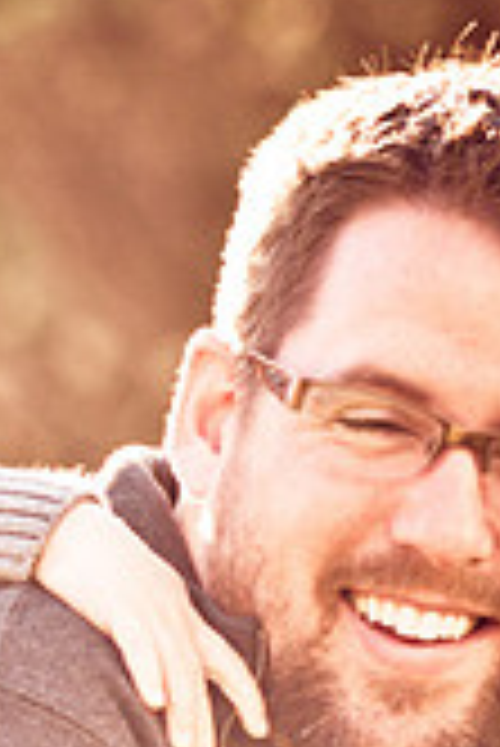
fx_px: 14671
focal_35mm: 706
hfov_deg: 1.9
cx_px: -306
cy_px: 655
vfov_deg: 2.9
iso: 200
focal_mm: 135
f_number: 3.5
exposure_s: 1/200
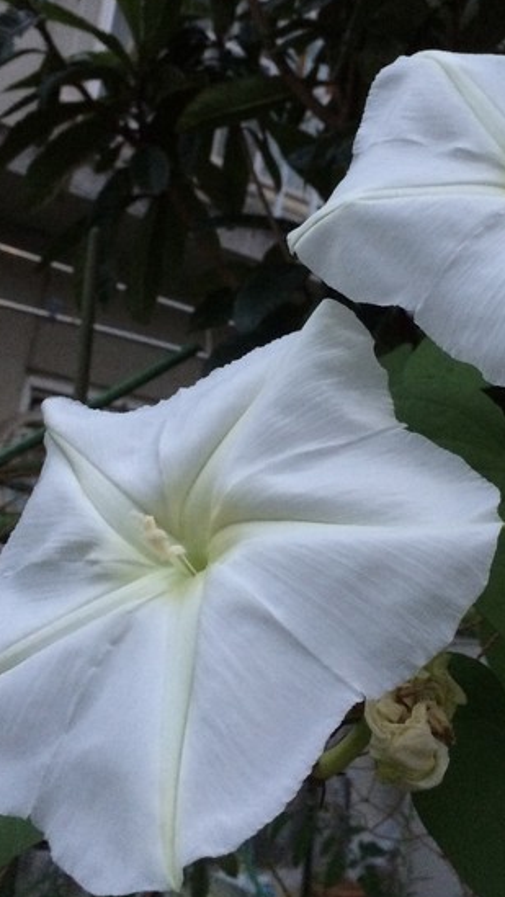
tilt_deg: +13.6
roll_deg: -9.4
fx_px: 1095
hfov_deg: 25.9
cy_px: 369
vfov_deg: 44.4
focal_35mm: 46
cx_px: 322
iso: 320
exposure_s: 1/15
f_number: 2.2
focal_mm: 4.15
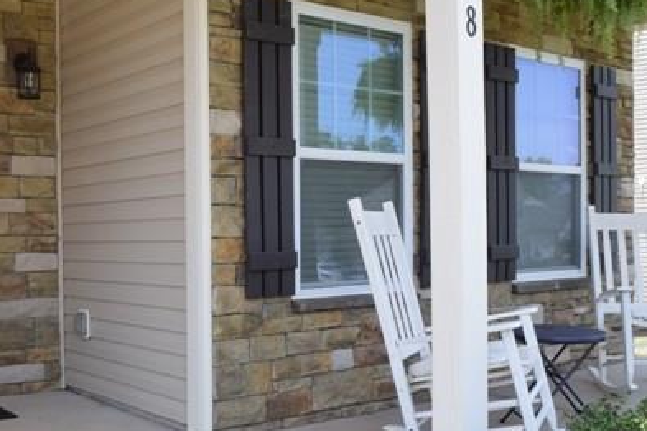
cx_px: 209
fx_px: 791
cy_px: 261
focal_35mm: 44
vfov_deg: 30.4
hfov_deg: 43.8
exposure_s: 1/250
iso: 280
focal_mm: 18
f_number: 8
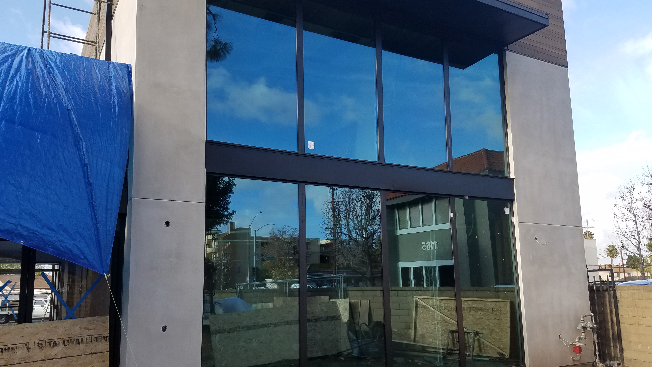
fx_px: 501
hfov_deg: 66.1
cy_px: 202
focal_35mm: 29
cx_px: 320
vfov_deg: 40.1
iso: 50
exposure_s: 1/756
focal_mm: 4.2
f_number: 1.7
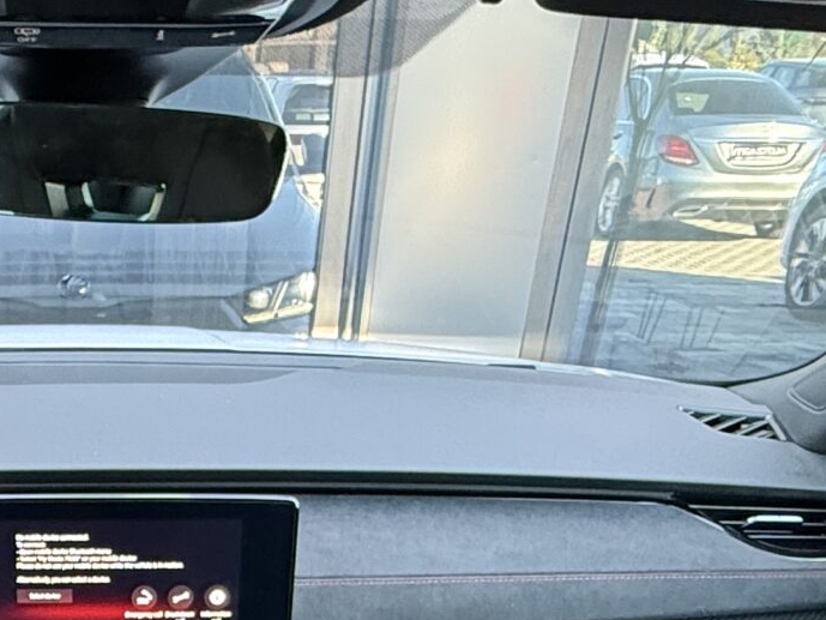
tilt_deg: -30.8
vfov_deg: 24.5
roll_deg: -0.8
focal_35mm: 52
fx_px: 1241
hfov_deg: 34.8
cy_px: 807
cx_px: 91
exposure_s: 1/60
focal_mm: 2.22
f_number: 2.2
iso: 400
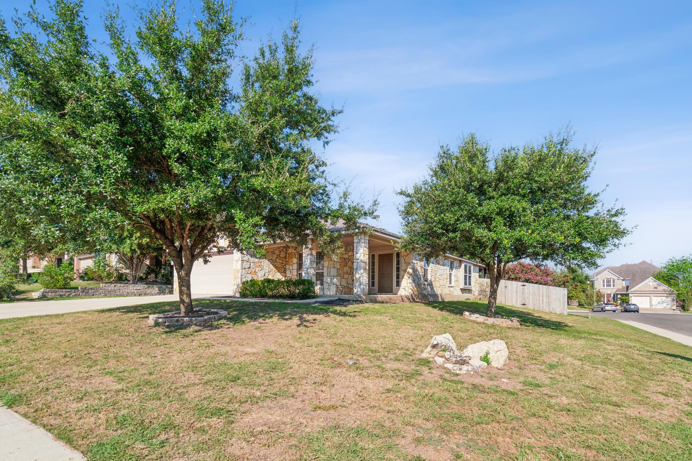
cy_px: 230
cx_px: 346
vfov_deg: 73.7
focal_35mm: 16
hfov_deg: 96.7
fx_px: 308
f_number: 11
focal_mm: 16
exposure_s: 1/250
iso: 400
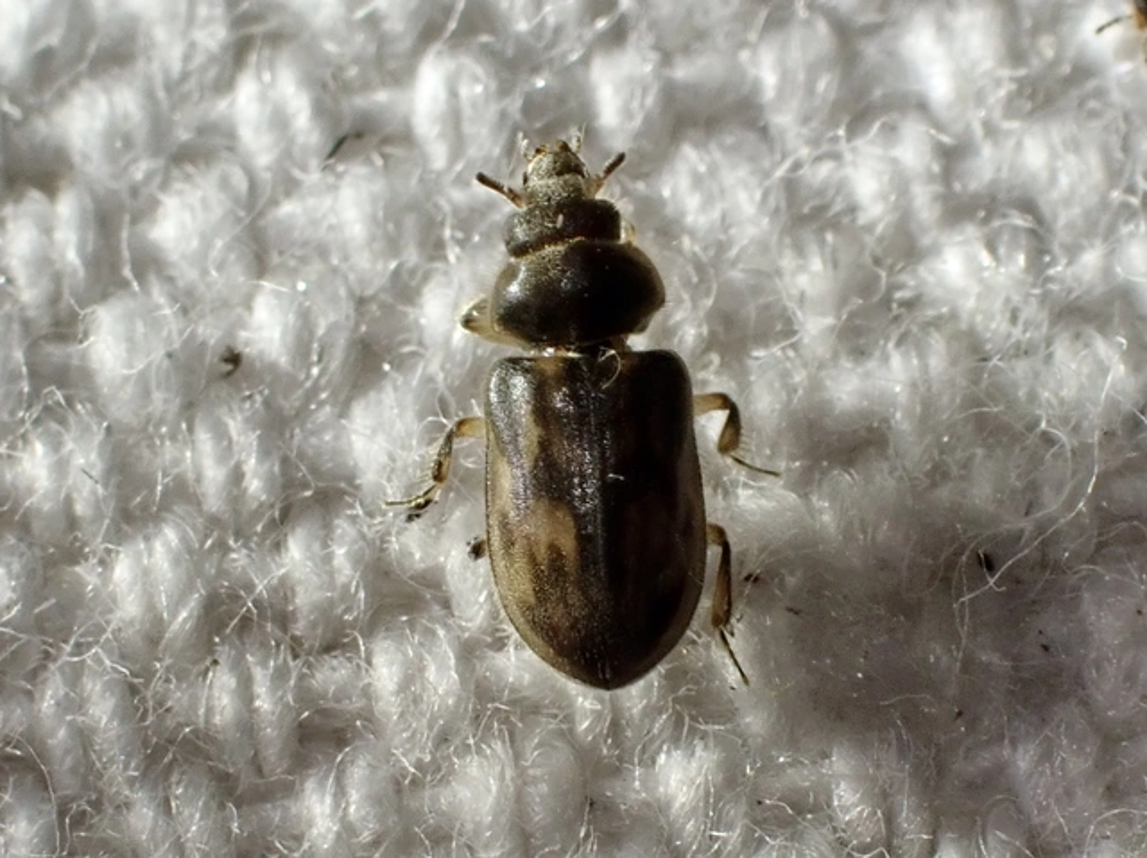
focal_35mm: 100
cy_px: 429
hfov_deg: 19.7
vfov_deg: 14.8
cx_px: 574
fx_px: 3311
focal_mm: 18
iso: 200
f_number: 6.3
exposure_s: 1/400
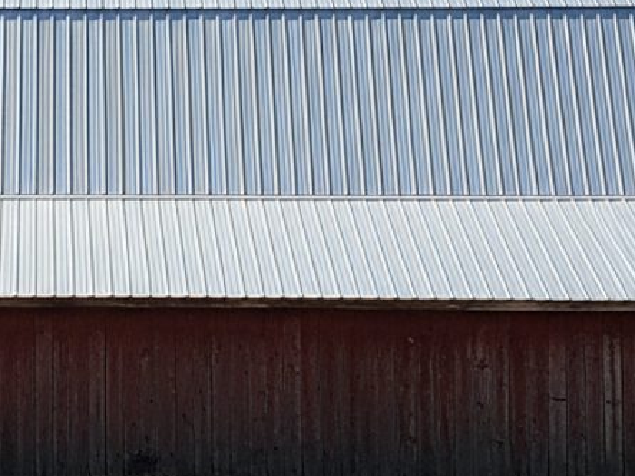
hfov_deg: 28.4
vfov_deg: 22.4
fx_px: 1192
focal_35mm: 65
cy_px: 120
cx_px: 33
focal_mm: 6.8
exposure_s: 1/413
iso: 426
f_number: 1.78
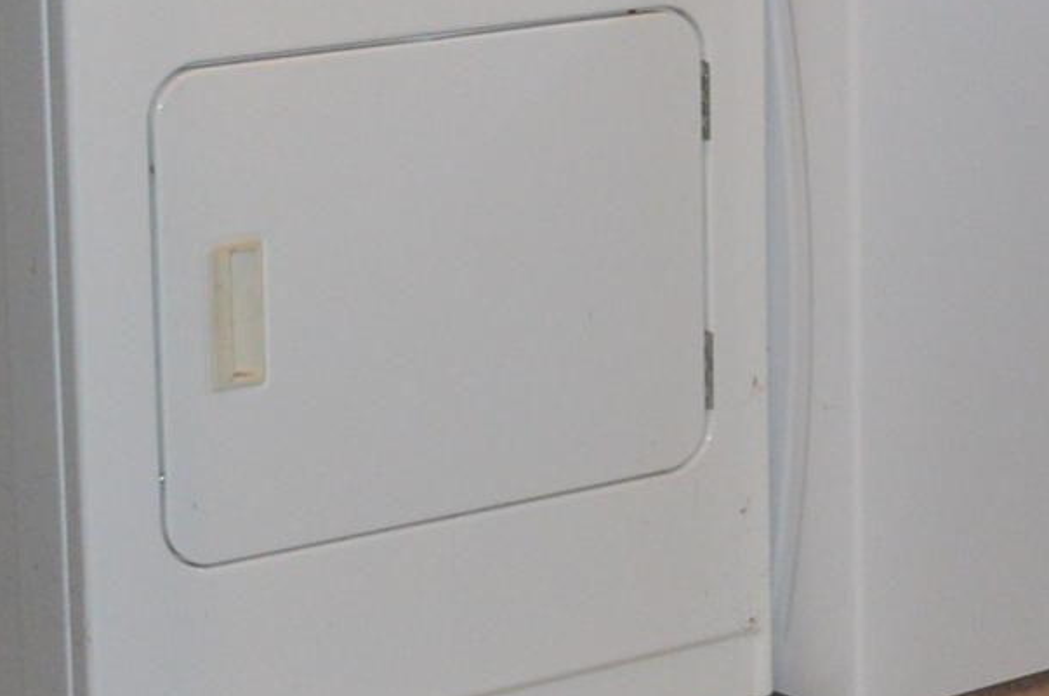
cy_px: 57
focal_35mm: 149
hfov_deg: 13.0
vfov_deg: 9.1
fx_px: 4336
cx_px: 1574
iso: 900
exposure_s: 1/60
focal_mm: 20
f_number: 3.8
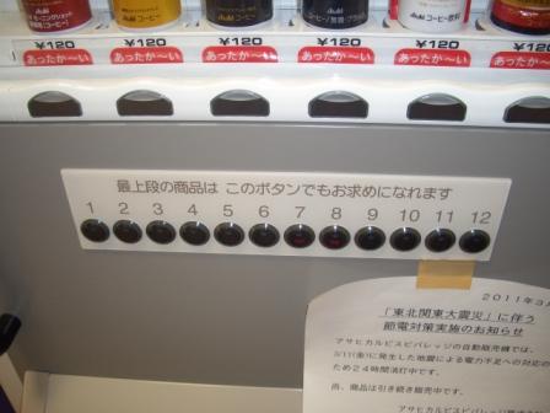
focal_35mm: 35
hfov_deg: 52.6
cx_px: 275
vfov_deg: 40.7
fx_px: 556
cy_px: 206
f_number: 2.6
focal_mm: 5.8
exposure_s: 1/60
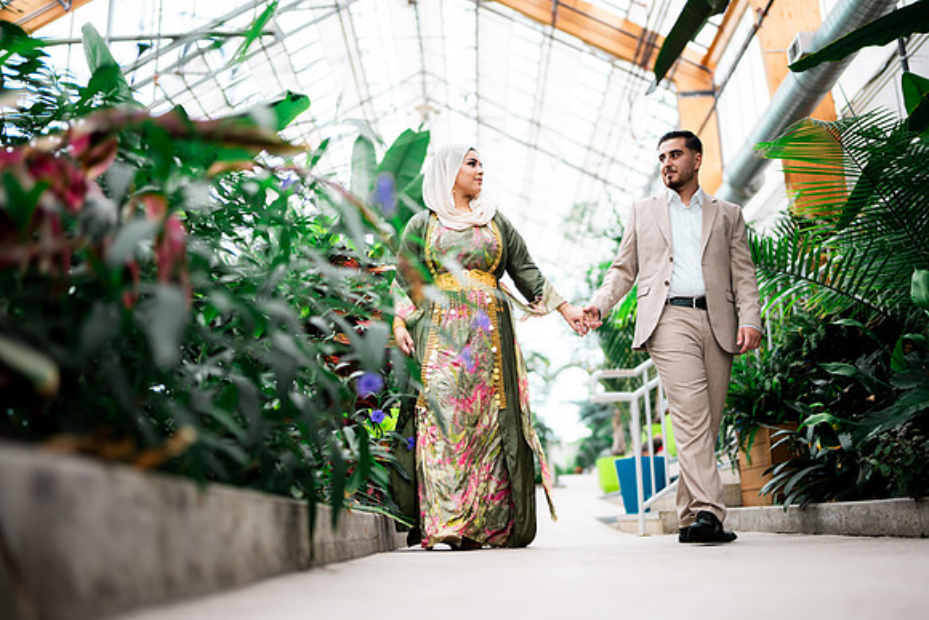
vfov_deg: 37.9
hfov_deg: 54.4
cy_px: 310
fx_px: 903
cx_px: 464
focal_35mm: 35
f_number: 1.2
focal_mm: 35
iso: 200
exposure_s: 1/800
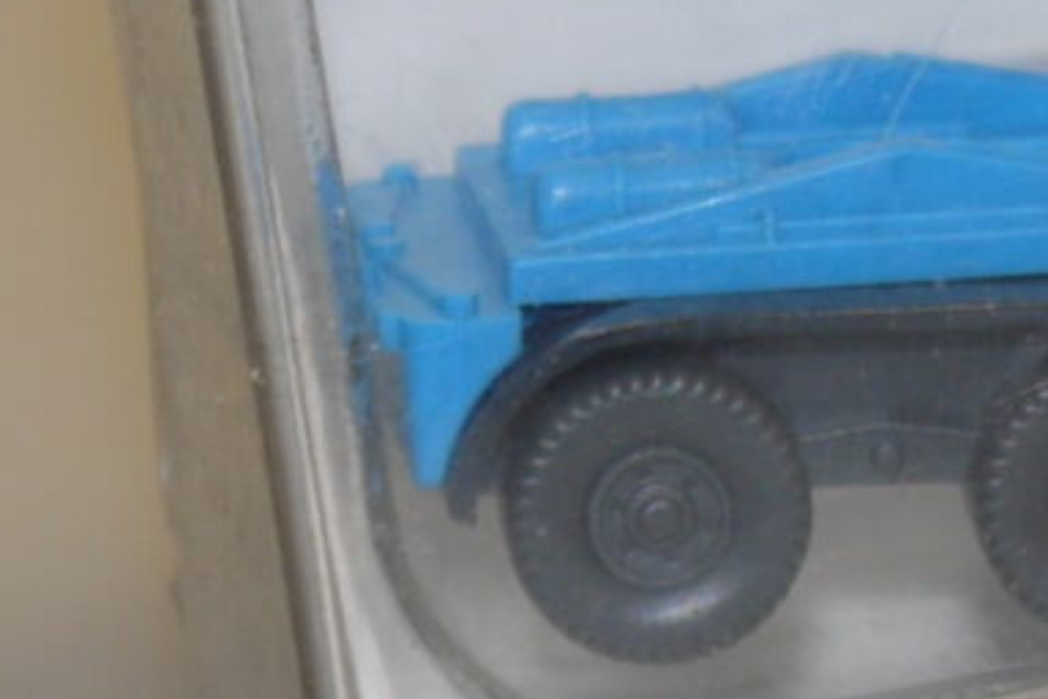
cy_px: -688
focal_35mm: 516
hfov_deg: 4.0
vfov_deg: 2.7
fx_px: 15020
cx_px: 2052
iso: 100
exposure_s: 1/40
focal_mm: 33
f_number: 5.2
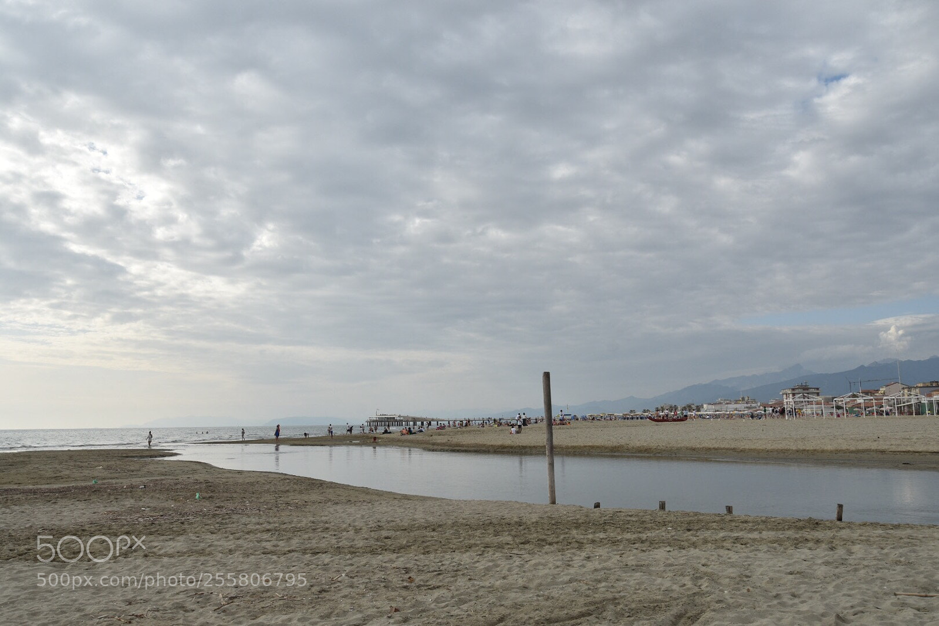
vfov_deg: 47.9
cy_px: 313
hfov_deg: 67.4
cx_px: 470
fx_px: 704
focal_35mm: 27
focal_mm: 18
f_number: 10
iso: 100
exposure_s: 1/250
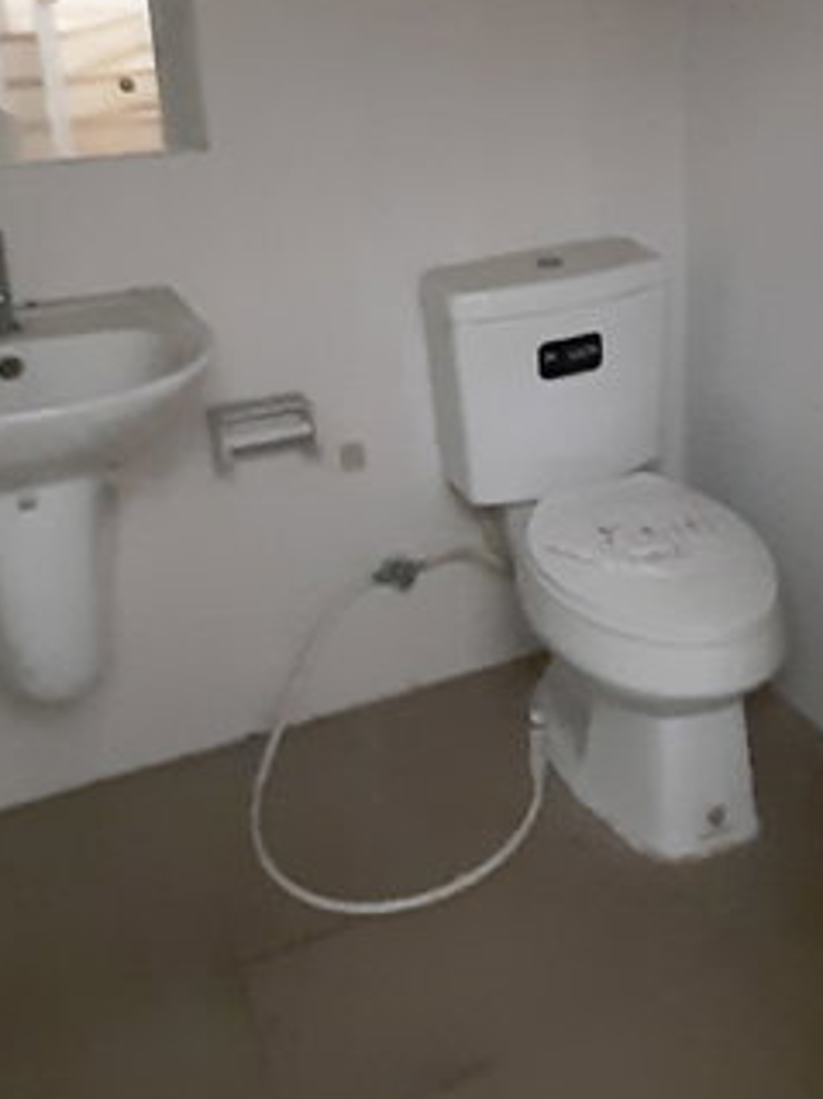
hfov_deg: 36.6
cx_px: 639
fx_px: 1205
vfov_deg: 47.3
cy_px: 286
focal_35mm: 38
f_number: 2.2
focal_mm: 1.42
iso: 800
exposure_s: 1/10
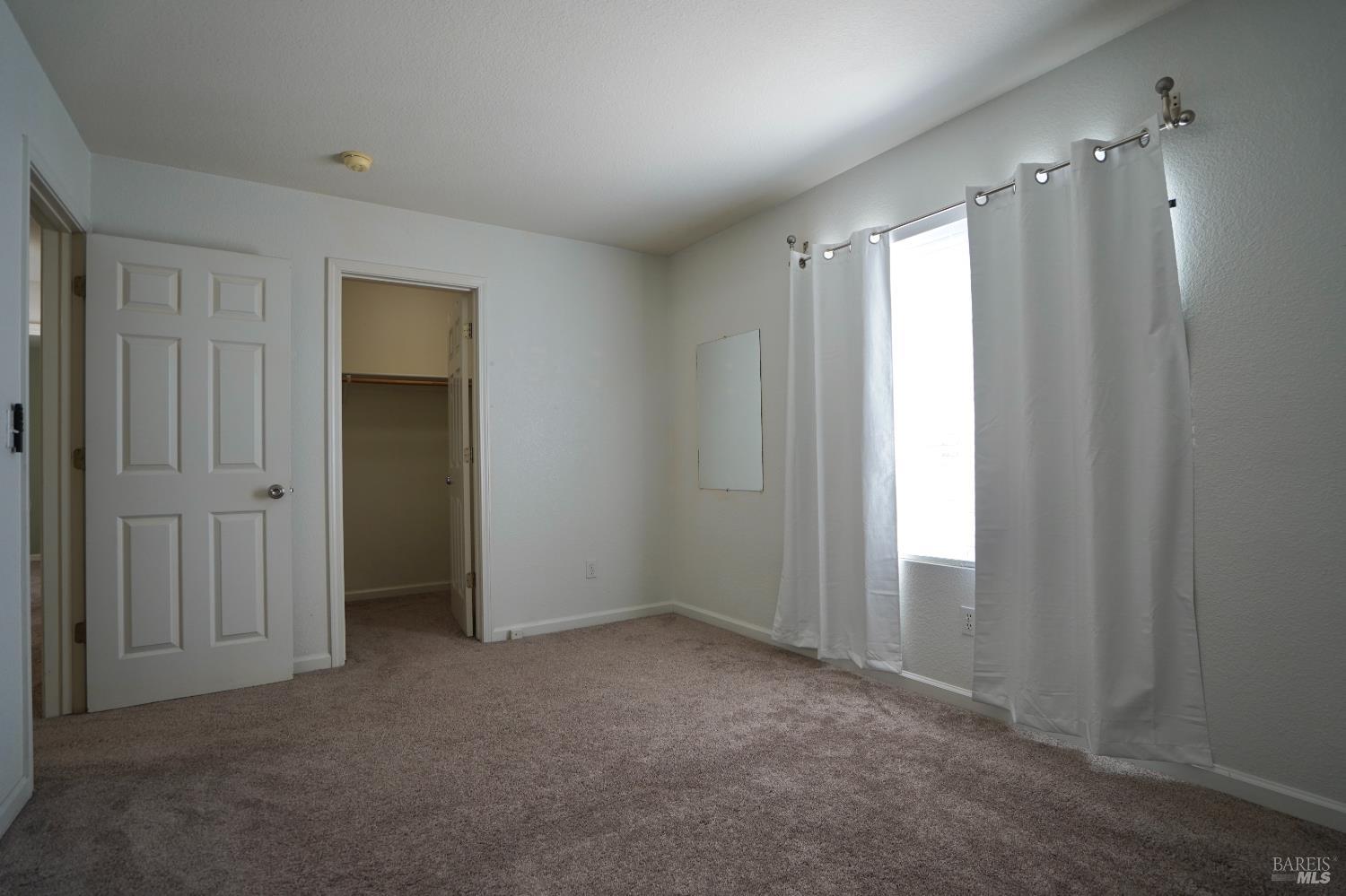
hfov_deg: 96.8
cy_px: 448
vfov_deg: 73.7
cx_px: 673
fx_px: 598
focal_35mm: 16
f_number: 4
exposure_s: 1/160
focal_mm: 16
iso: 640
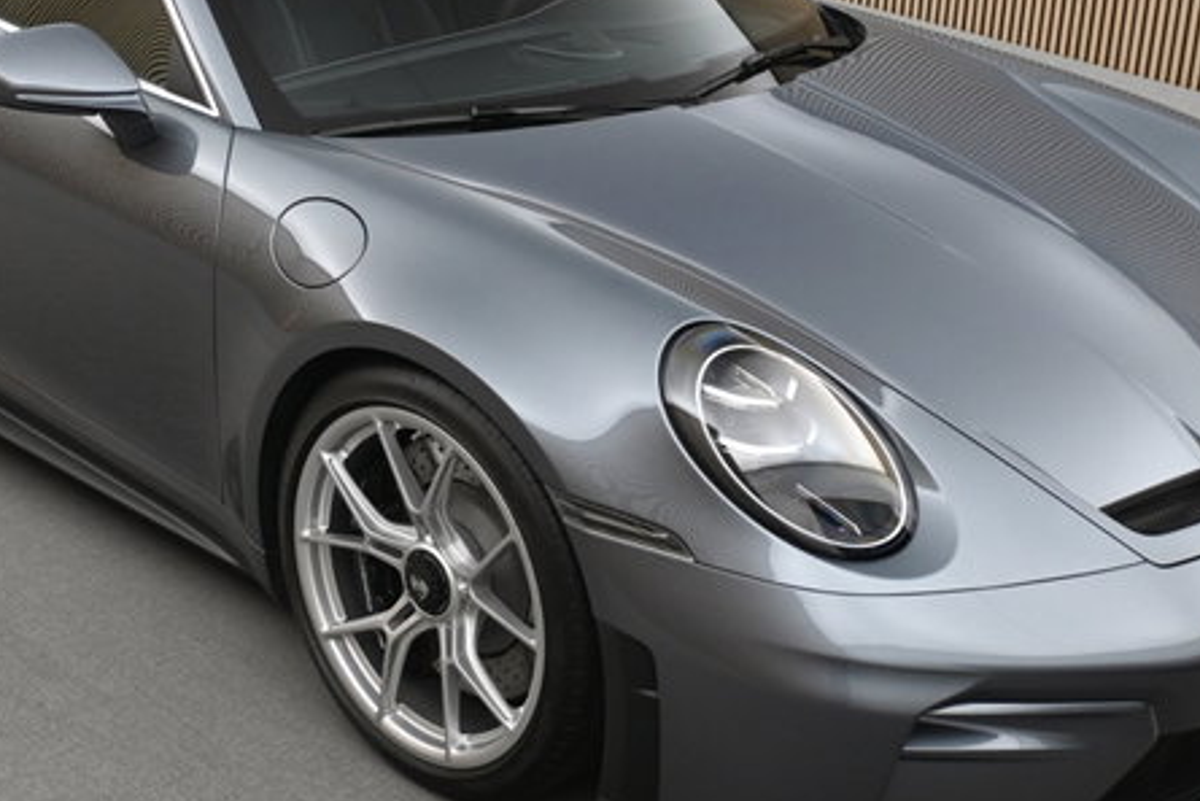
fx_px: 2067
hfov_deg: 32.3
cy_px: 332
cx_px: 543
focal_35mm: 62
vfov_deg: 21.9
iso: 500
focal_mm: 24
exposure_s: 1/40
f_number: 4.2
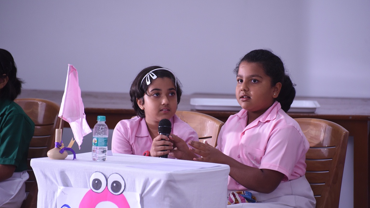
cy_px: 121
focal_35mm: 210
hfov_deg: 10.3
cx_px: 185
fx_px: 2060
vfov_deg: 5.8
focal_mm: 200
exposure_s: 1/125
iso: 1250
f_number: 5.3
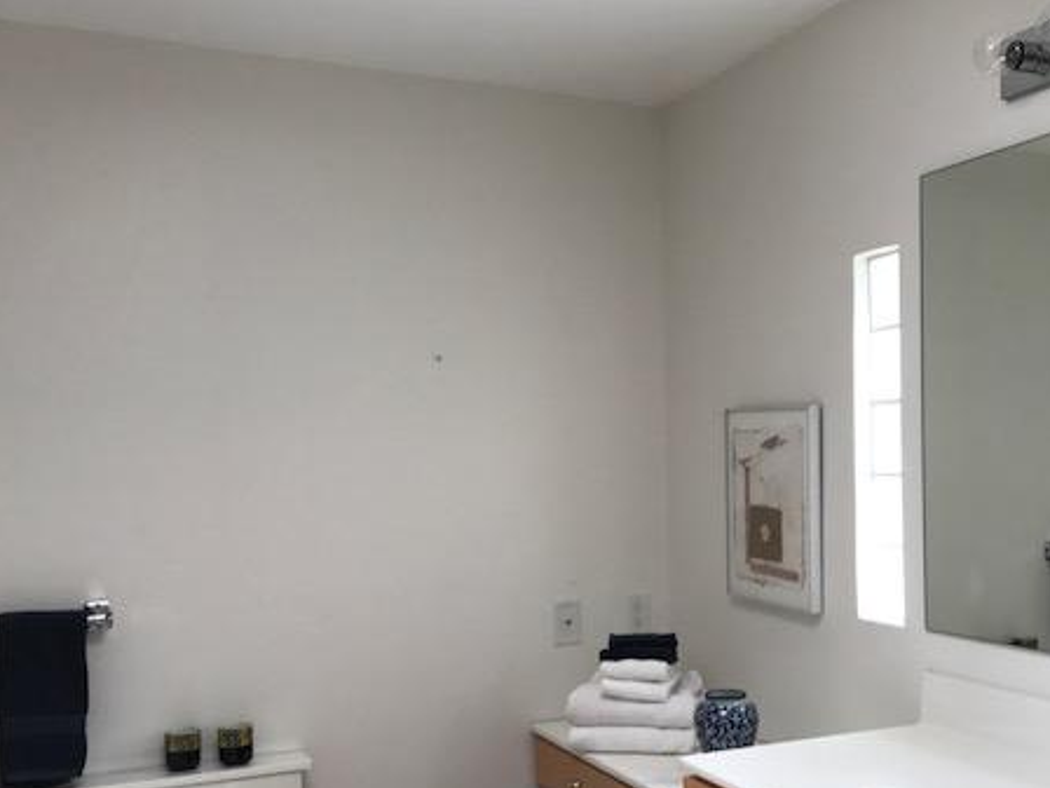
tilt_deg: -1.9
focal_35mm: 40
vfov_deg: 35.8
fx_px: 1213
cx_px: 689
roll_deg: +1.0
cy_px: 483
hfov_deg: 46.2
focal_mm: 3.99
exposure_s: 1/60
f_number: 1.8
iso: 32
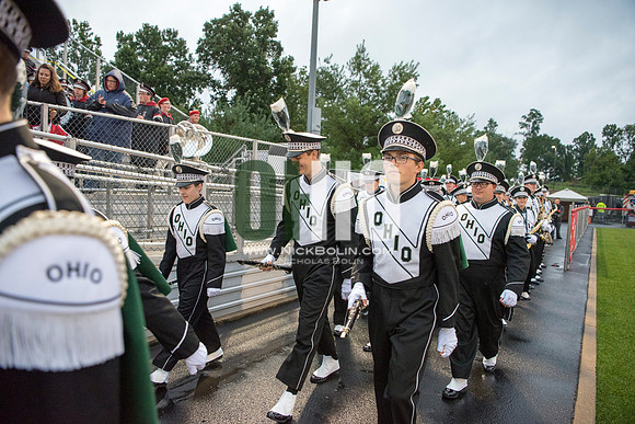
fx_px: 423
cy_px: 212
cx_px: 318
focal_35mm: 24
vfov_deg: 53.2
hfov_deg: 73.7
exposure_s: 1/800
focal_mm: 24
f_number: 3.2
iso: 2000
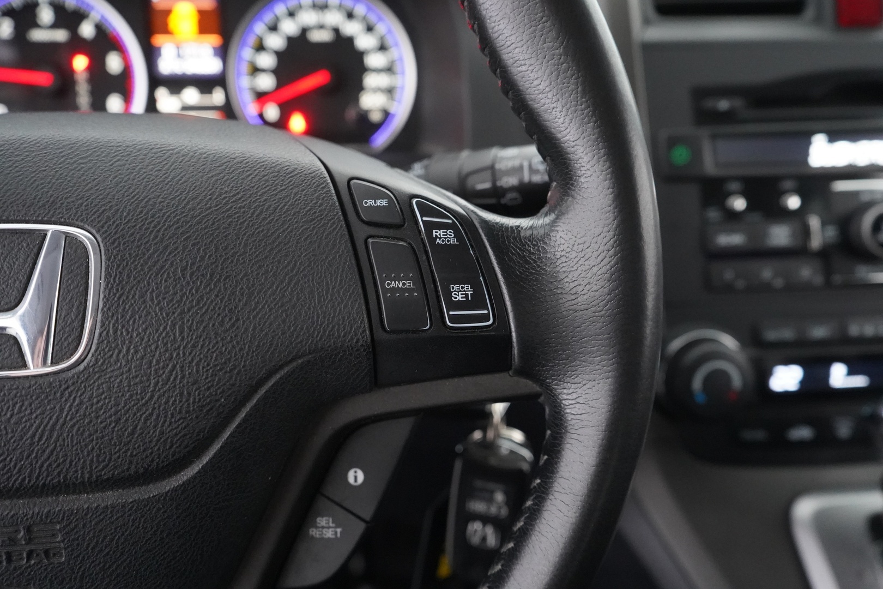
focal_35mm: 31
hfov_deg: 60.3
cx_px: 442
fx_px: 760
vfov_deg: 42.3
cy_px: 294
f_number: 5
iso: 12800
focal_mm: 31
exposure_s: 1/40
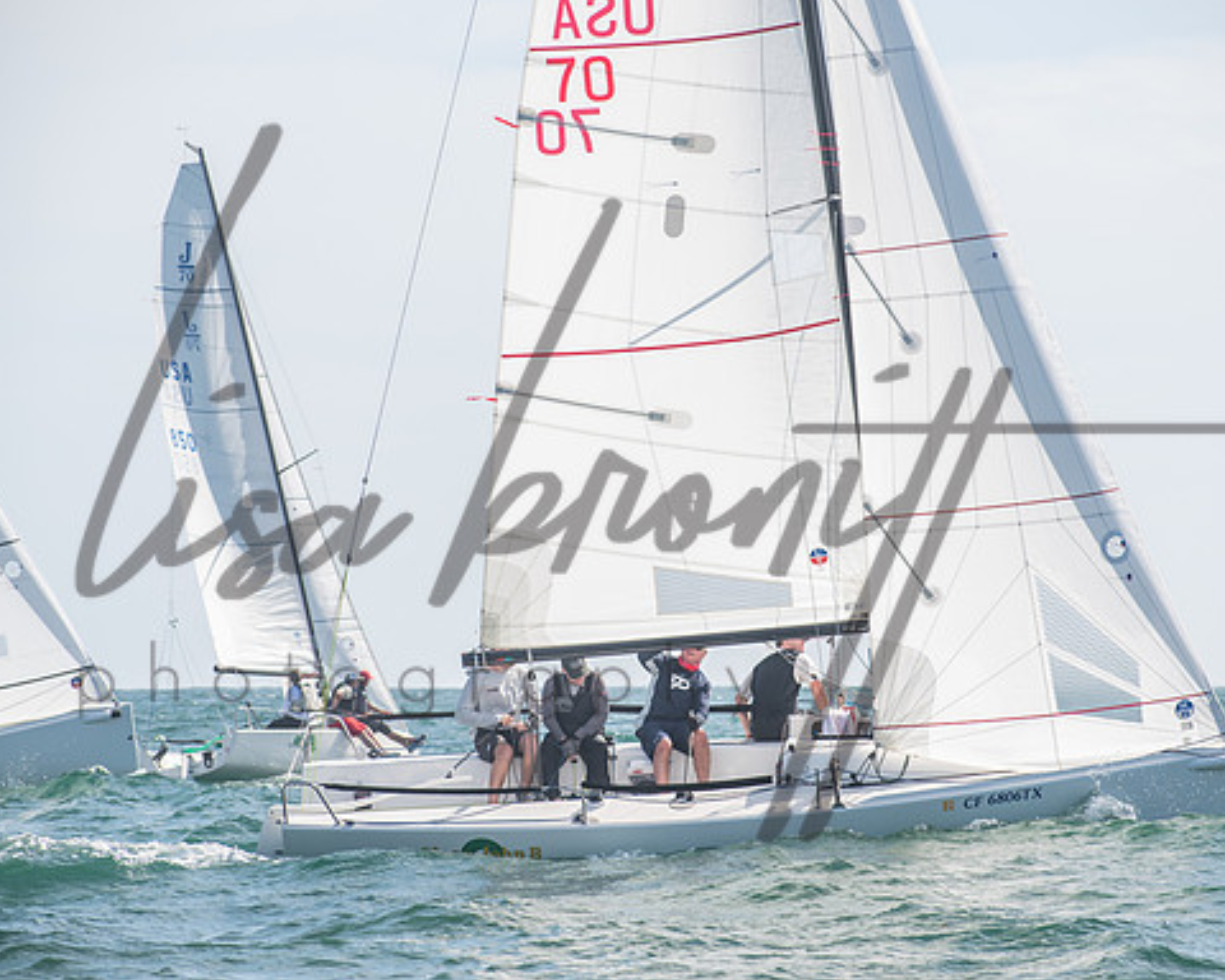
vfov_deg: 7.6
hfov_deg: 9.5
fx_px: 7396
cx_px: 646
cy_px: 489
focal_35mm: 204
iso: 200
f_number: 6.3
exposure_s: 1/640
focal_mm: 120
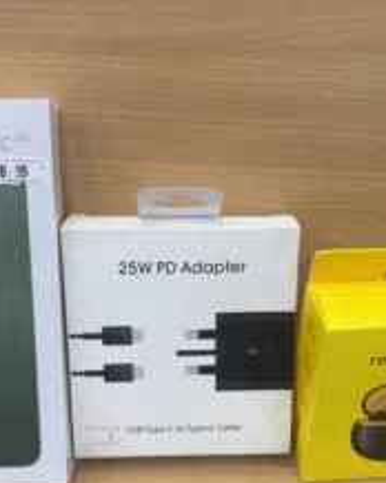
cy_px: 317
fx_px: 615
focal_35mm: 43
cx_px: 186
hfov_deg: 34.8
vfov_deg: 42.4
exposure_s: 1/864
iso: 80
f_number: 1.78
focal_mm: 6.76
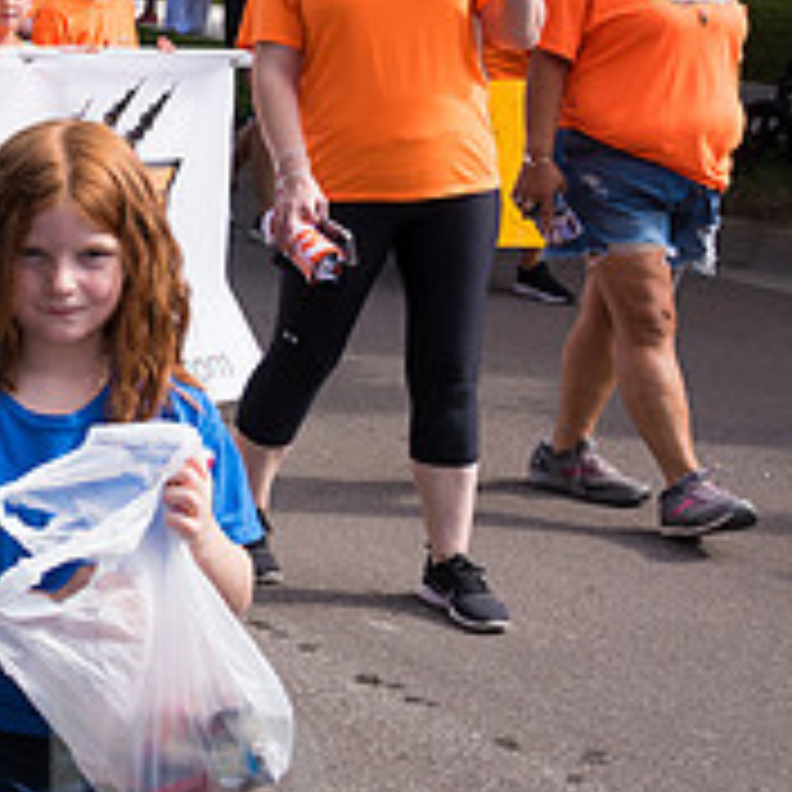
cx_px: -450
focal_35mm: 95
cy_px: 209
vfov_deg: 18.2
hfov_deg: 16.4
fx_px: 2459
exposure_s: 1/500
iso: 250
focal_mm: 34
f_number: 6.3
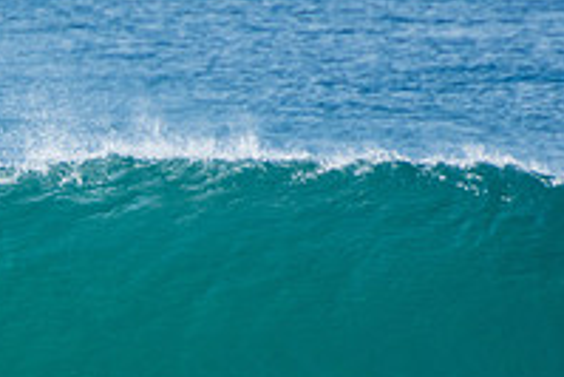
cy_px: 421
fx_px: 27357
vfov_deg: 0.8
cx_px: -105
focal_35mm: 1745
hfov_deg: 1.2
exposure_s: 1/1250
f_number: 5.6
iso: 280
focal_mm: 400
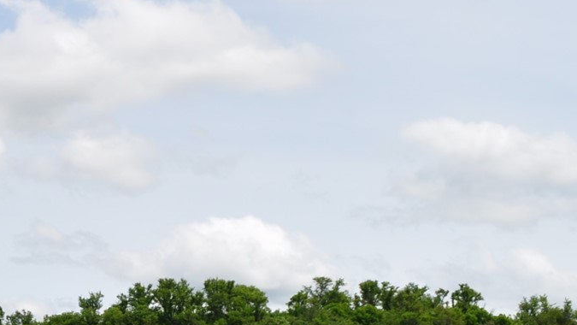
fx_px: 1393
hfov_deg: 22.0
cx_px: -73
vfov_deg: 13.0
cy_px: 392
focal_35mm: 91
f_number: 10
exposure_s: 1/320
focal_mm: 18
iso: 200
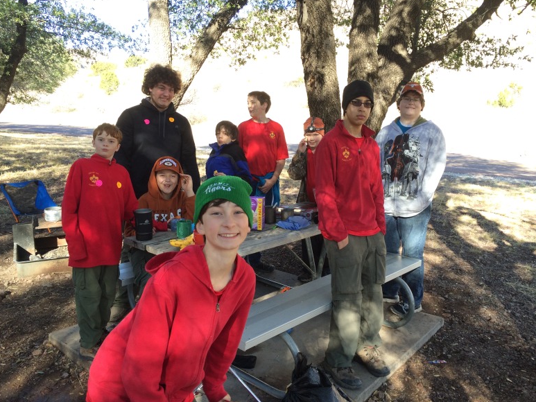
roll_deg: +0.8
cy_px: 200
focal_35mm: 30
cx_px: 268
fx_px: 465
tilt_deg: -10.3
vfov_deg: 46.8
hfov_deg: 60.0
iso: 32
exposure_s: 1/168
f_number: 2.2
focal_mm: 4.15
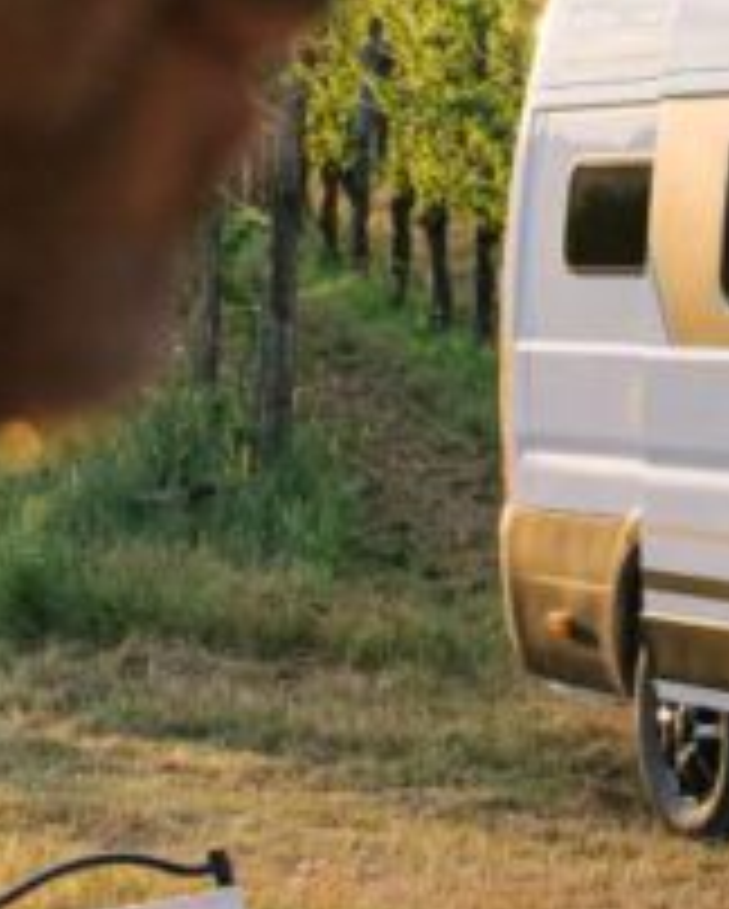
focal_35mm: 176
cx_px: 1269
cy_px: 160
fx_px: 4739
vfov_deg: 10.9
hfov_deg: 8.5
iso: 400
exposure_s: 1/250
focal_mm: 37
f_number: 5
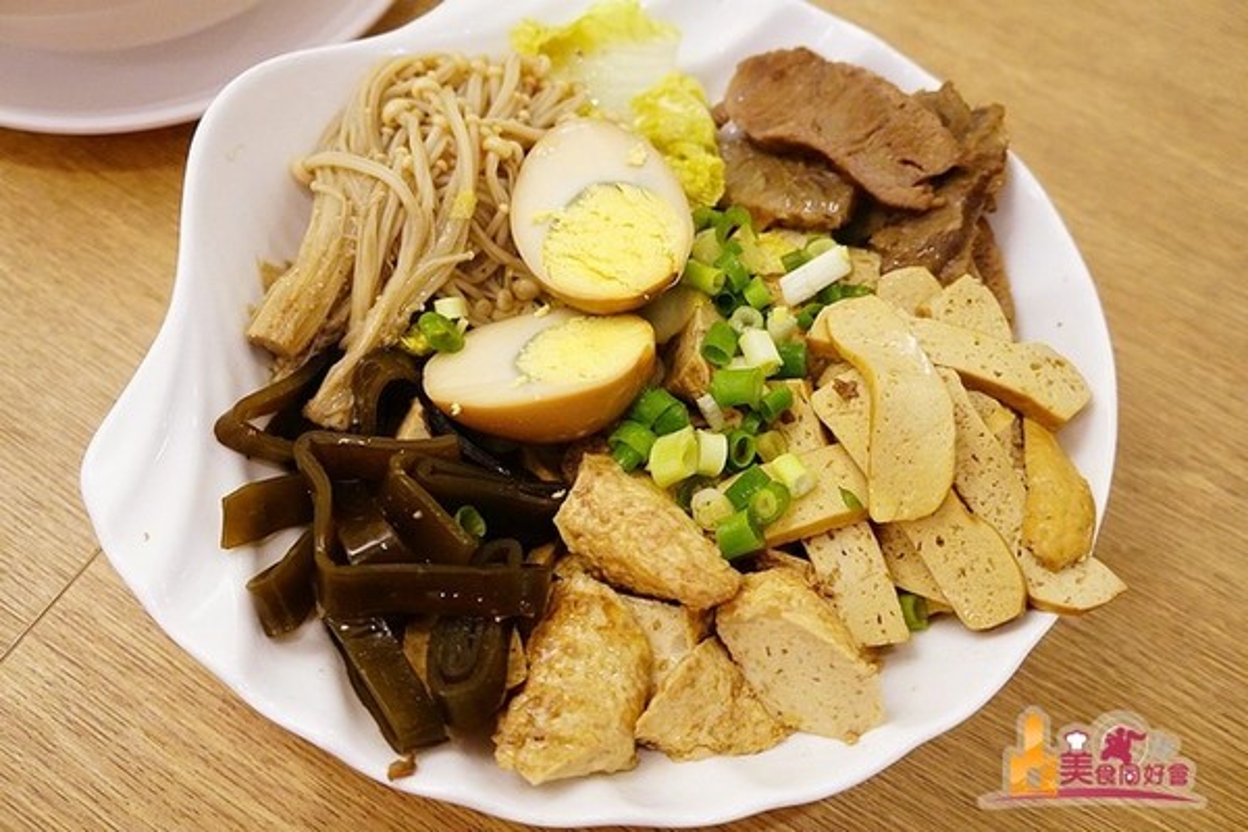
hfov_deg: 59.5
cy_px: 416
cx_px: 624
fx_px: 1092
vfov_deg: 41.7
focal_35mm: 32
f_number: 4
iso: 3200
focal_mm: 21
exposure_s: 1/60
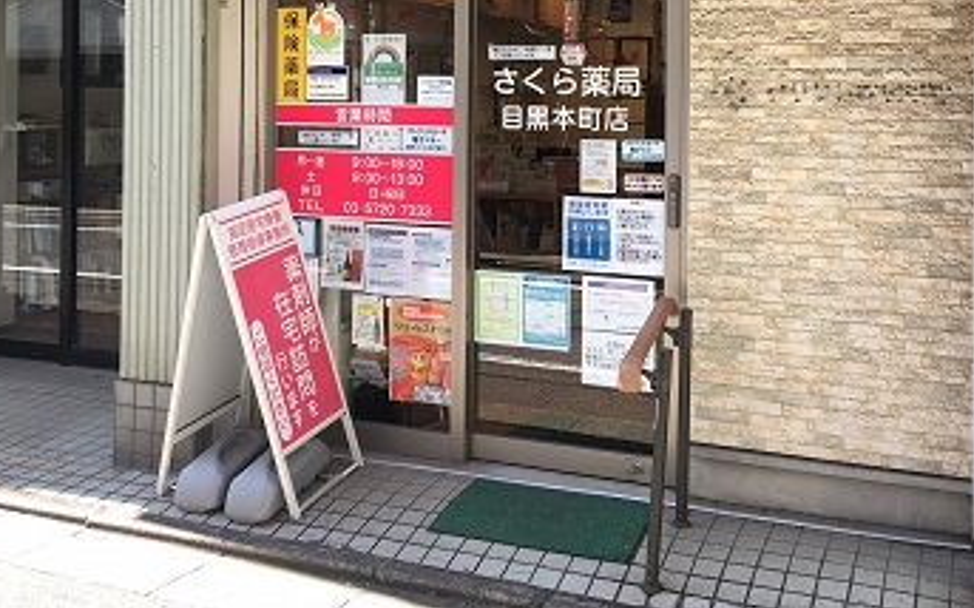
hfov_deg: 46.2
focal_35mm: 43
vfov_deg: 29.0
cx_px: 508
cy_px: 99
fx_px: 1141
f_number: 2.2
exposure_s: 1/148
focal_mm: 4.15
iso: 25
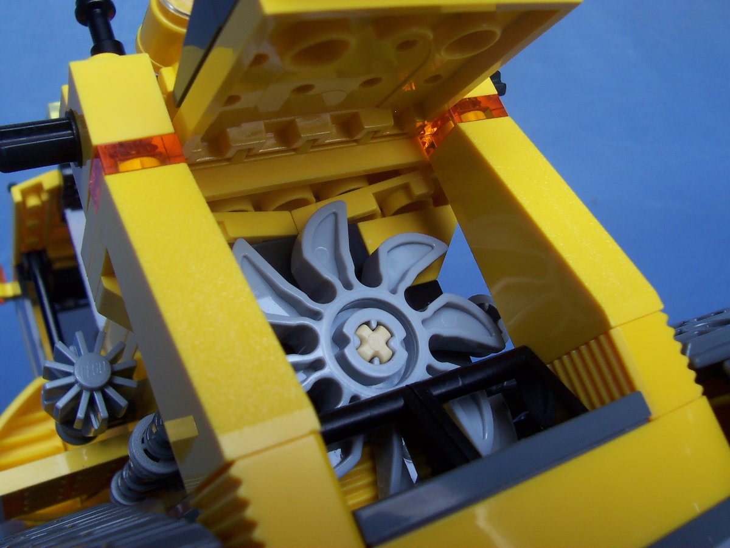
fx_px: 780
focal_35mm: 37
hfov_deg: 50.1
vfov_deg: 38.7
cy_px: 274
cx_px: 365
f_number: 5.6
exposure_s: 1/125
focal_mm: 5.6
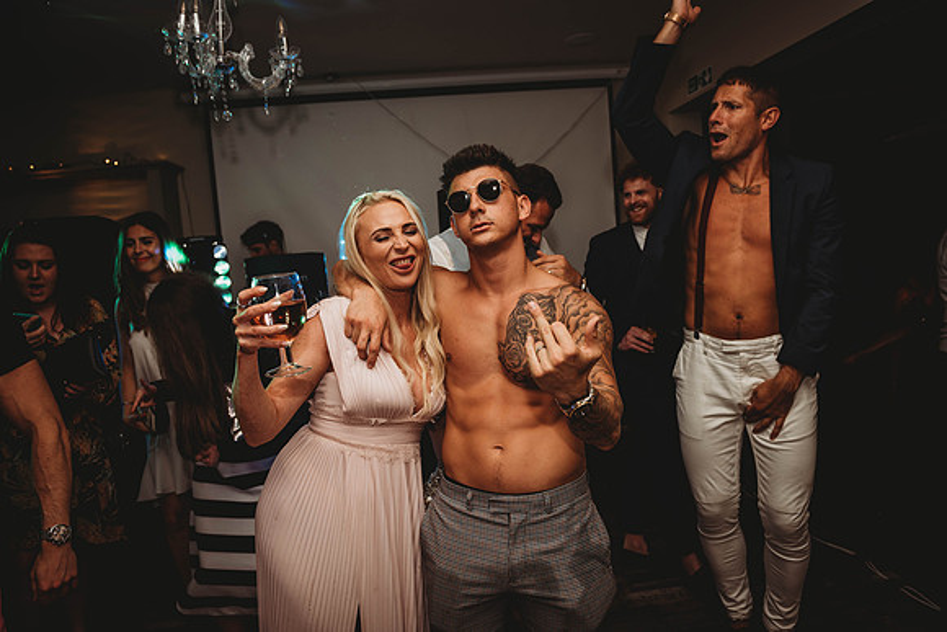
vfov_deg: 53.2
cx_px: 474
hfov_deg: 73.7
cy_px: 316
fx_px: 631
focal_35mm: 24
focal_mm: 24
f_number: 4
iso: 400
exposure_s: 1/80
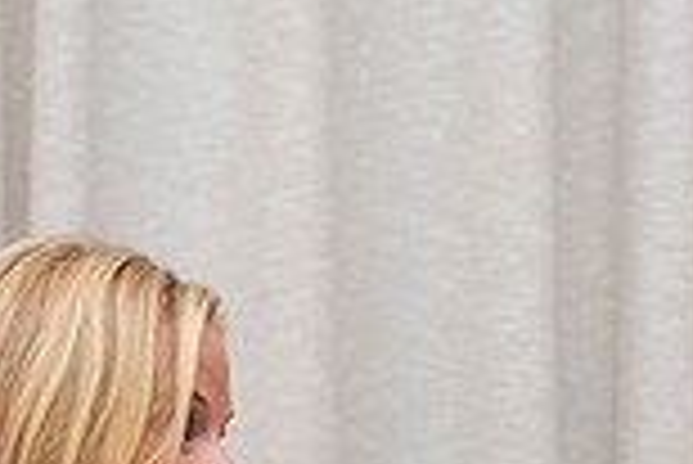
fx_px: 4258
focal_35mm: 221
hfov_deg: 9.2
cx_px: 876
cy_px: 723
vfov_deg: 6.1
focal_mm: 58
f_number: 4
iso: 1000
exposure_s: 1/125
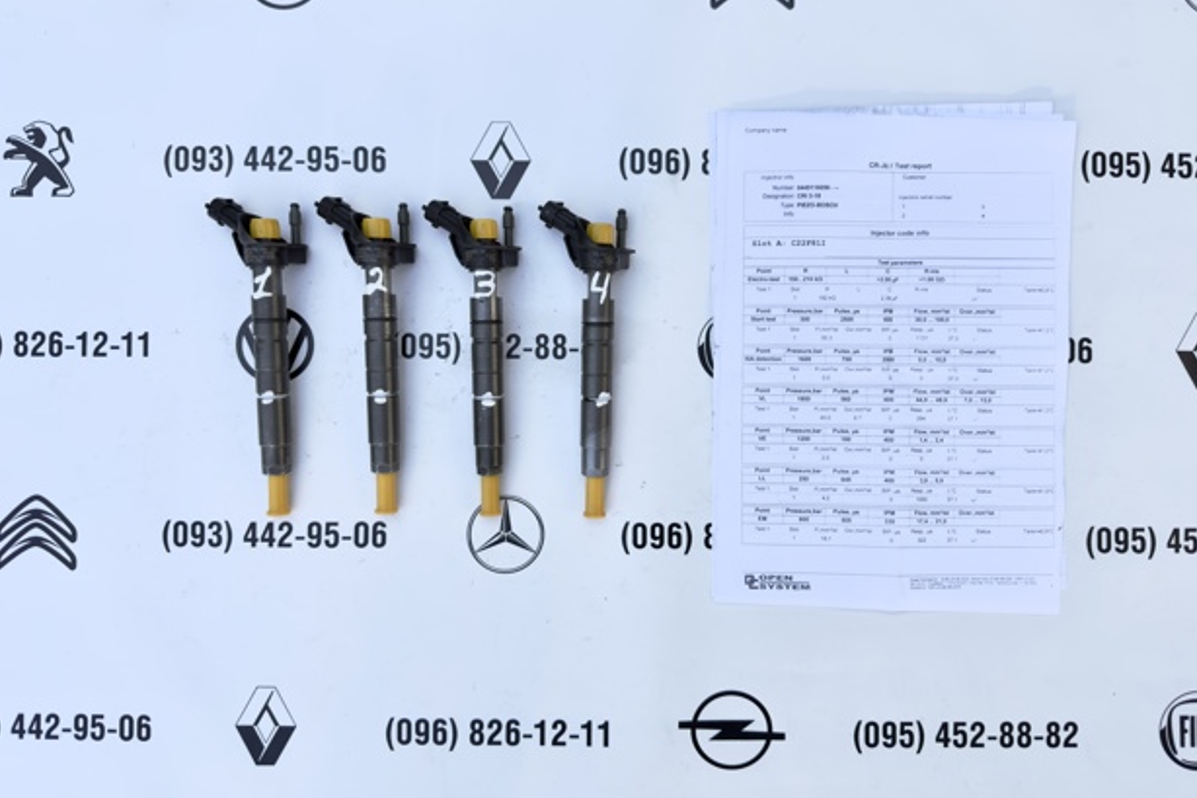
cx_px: 593
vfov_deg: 49.5
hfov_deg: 69.4
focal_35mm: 26
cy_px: 370
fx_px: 864
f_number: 1.78
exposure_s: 1/868
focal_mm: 6.76
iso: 64
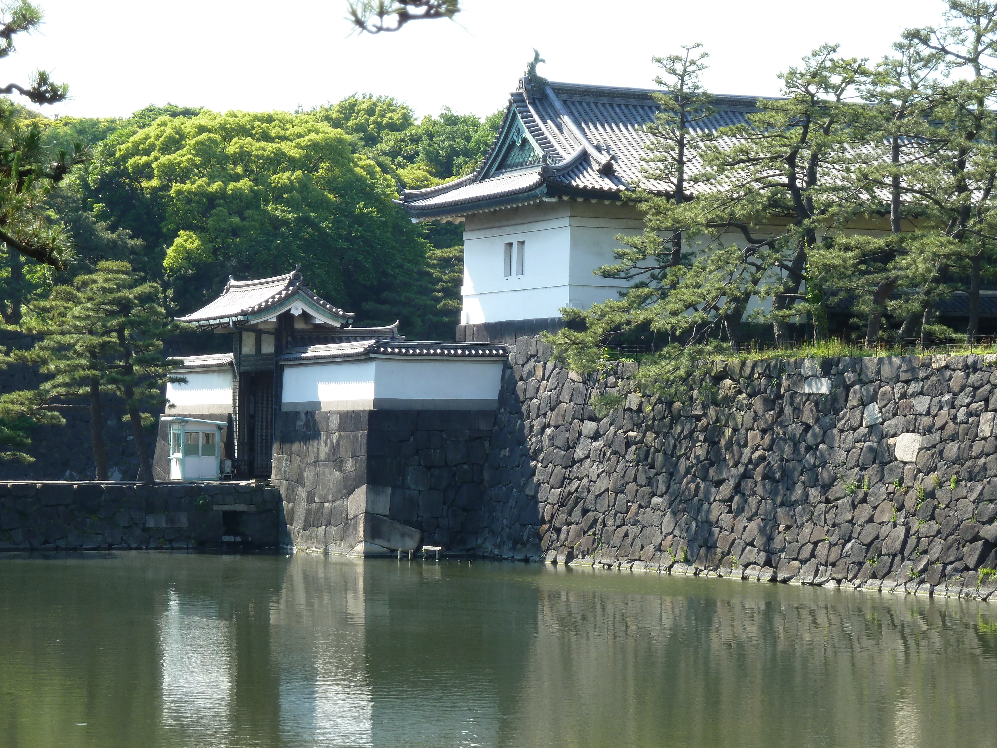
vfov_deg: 13.3
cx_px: 498
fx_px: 3197
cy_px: 374
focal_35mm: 111
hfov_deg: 17.7
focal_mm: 18.2
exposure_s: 1/160
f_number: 4.4
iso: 80
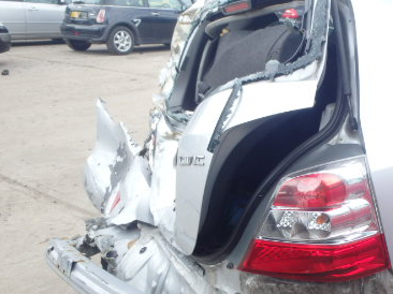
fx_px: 556
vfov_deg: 29.6
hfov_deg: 36.9
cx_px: 341
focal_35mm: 49
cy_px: 174
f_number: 3.9
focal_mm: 5
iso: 125
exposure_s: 1/160
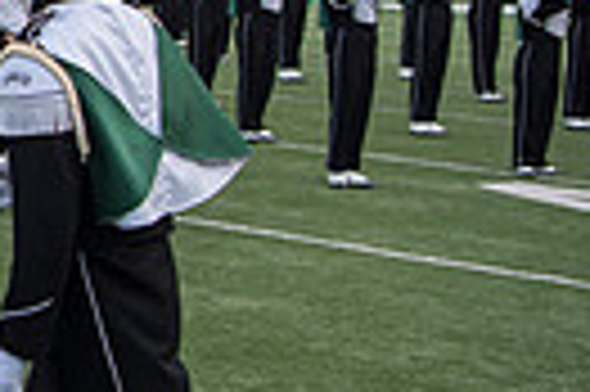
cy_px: -56
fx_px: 2324
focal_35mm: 142
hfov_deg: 12.8
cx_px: -554
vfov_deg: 9.5
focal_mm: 32
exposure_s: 1/500
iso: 100
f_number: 3.5
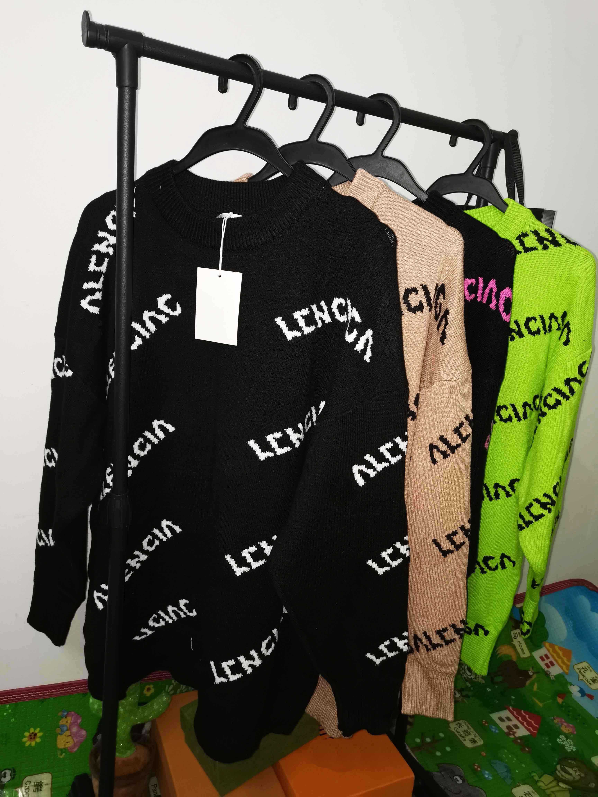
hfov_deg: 53.1
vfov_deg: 67.3
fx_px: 599
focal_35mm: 26
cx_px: 299
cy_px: 398
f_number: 1.8
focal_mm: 5.58
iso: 640
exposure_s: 1/40
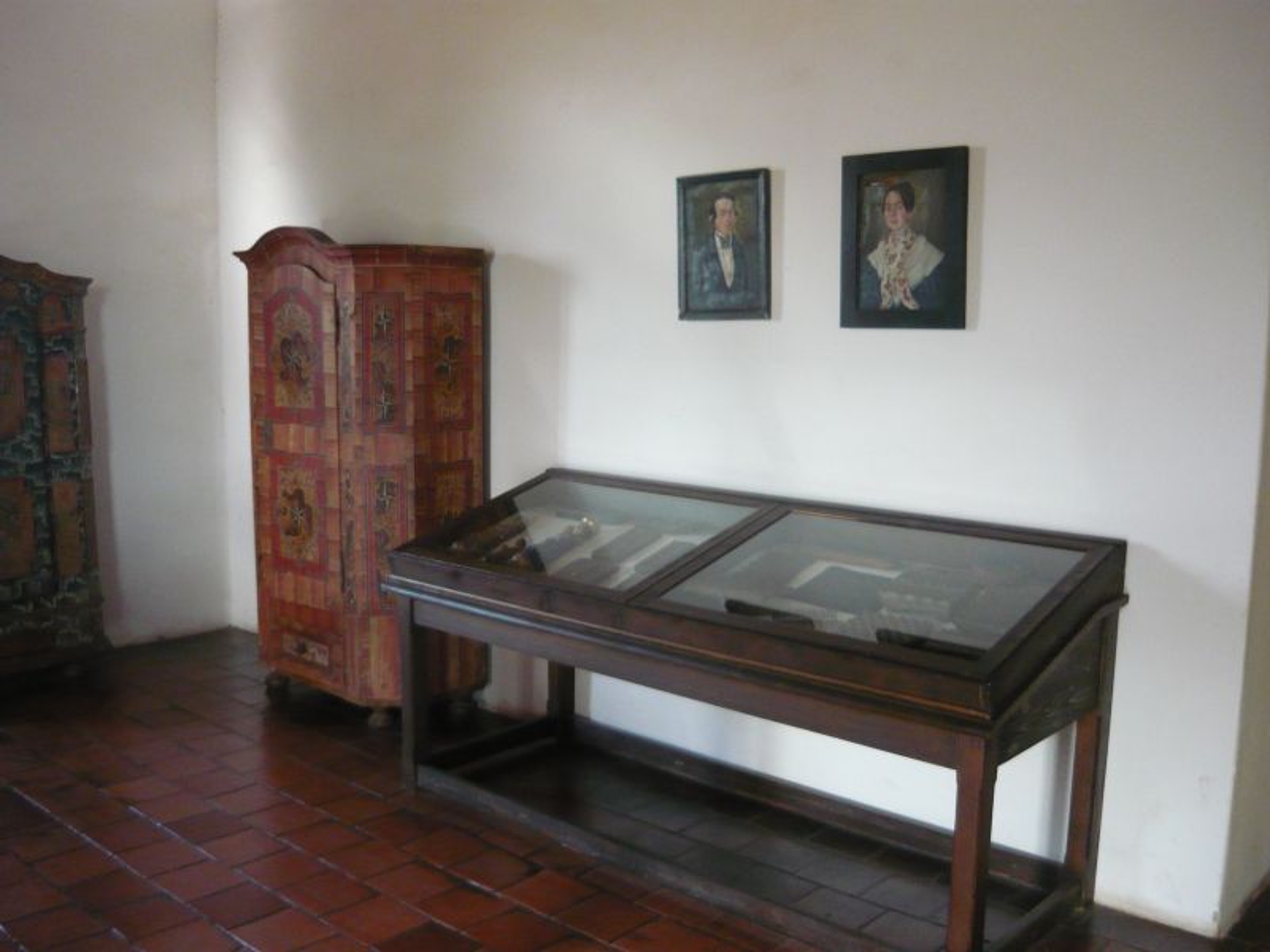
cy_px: 476
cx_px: 635
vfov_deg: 42.9
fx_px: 1211
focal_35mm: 33
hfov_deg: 55.4
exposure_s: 1/30
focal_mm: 5.5
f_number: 2.8
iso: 400
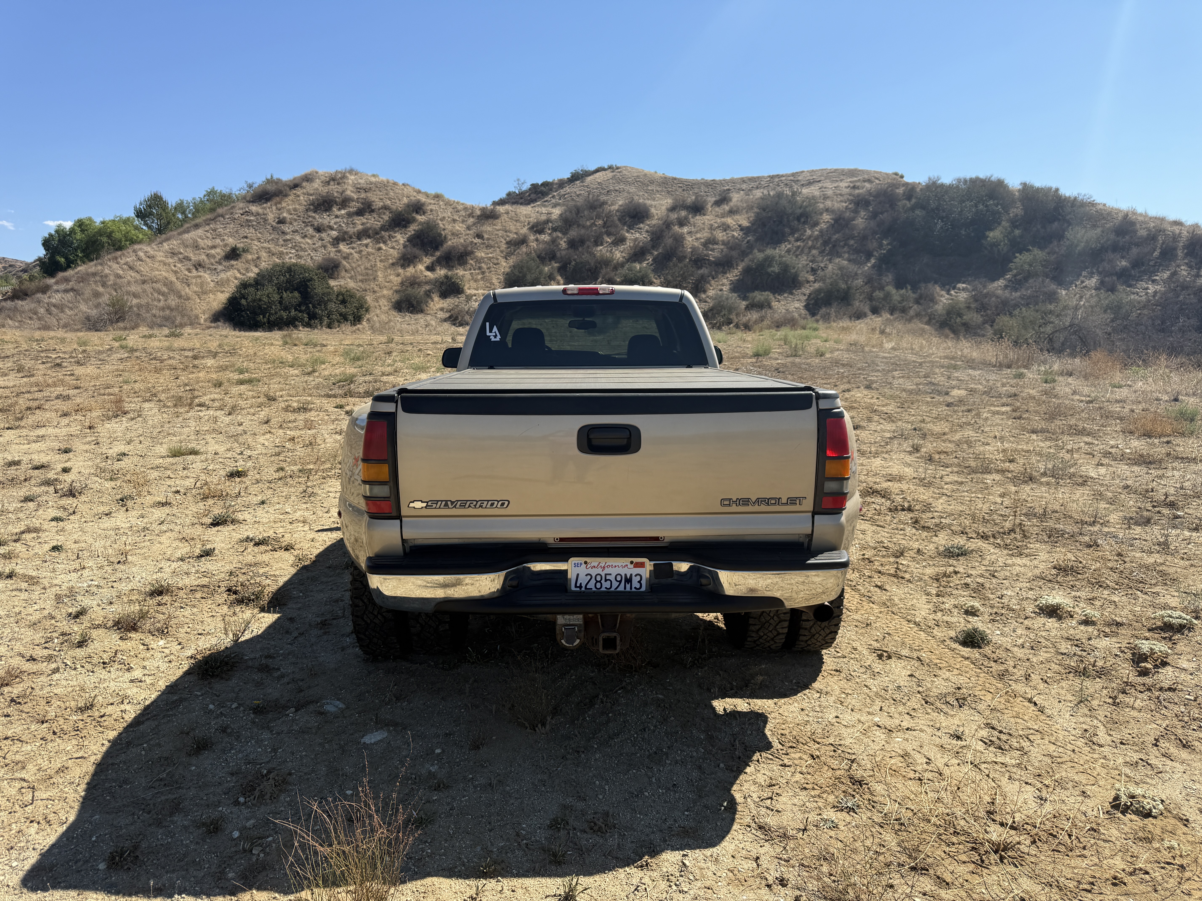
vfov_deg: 56.8
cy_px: 450
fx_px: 833
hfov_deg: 71.6
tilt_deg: -6.7
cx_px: 601
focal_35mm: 24
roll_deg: +1.4
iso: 80
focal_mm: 6.76
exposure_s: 1/4167
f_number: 1.78
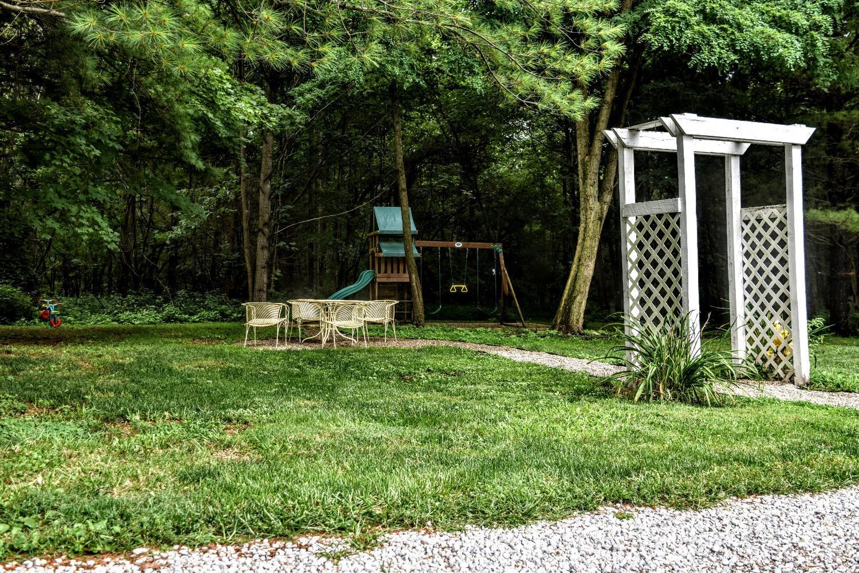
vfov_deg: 35.5
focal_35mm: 38
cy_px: 286
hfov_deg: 51.3
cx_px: 430
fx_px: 895
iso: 100
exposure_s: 1/125
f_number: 5.6
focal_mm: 25
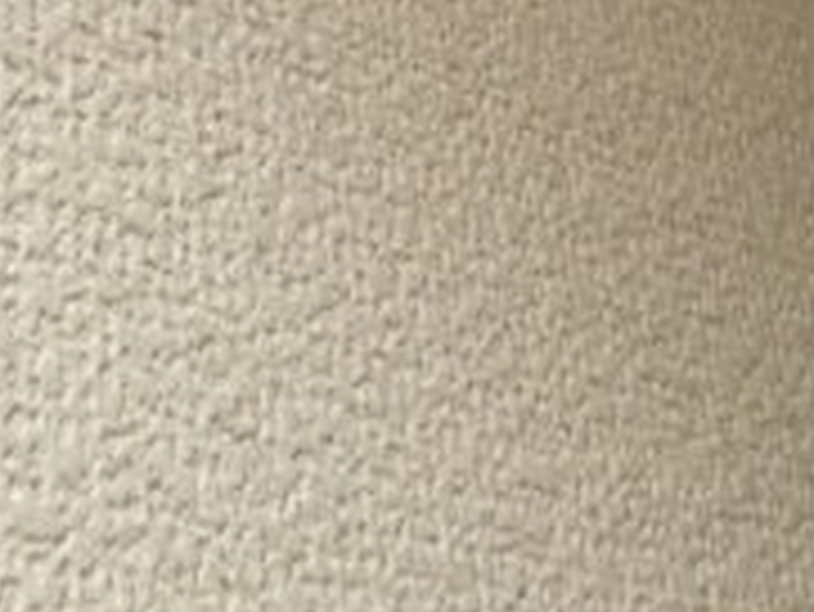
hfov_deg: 19.8
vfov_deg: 13.6
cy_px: -446
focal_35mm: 99
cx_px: 477
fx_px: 2330
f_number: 2.6
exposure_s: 1/60
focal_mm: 4.65
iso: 500
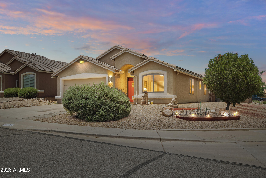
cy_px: 89
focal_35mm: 30
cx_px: 133
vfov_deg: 43.6
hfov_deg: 61.9
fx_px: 222
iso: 250
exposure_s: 1/1600
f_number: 9
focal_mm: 30
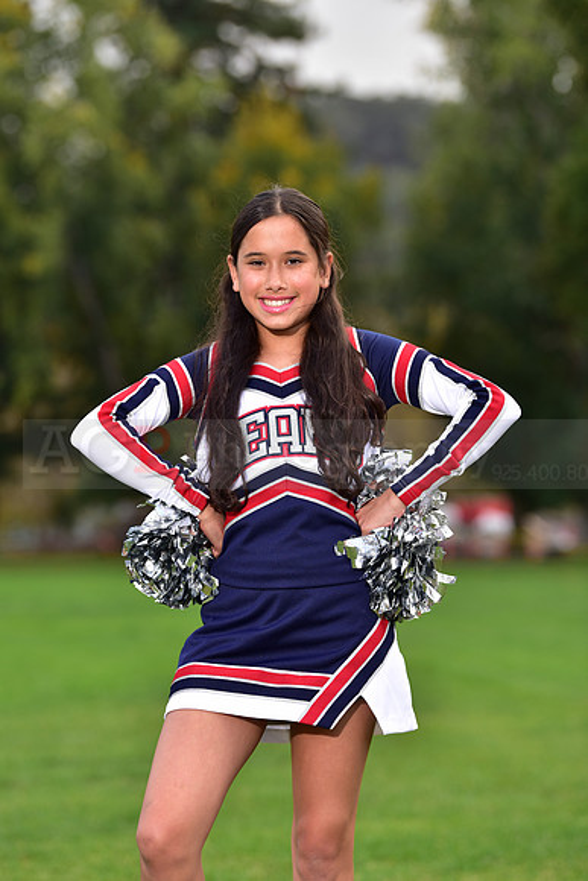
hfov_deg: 10.2
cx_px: 294
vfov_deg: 15.2
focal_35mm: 135
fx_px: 3305
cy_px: 440
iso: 160
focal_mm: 135
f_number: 4
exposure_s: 1/250
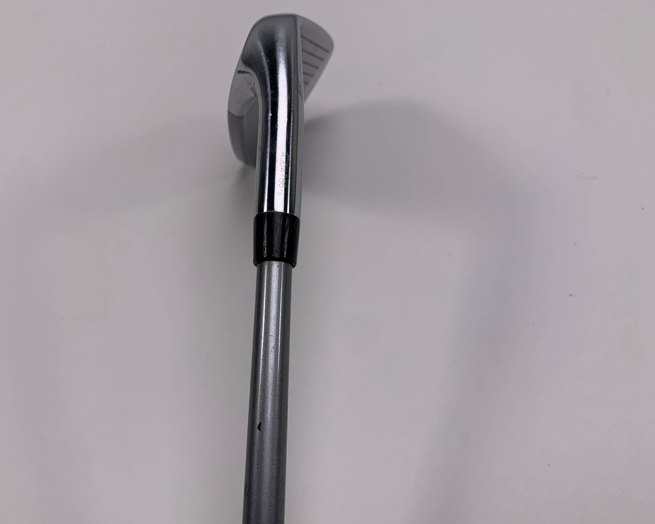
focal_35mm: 31
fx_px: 601
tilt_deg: -56.1
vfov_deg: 47.0
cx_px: 265
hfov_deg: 56.8
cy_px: 290
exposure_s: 1/481
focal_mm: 4.25
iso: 25
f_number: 1.8
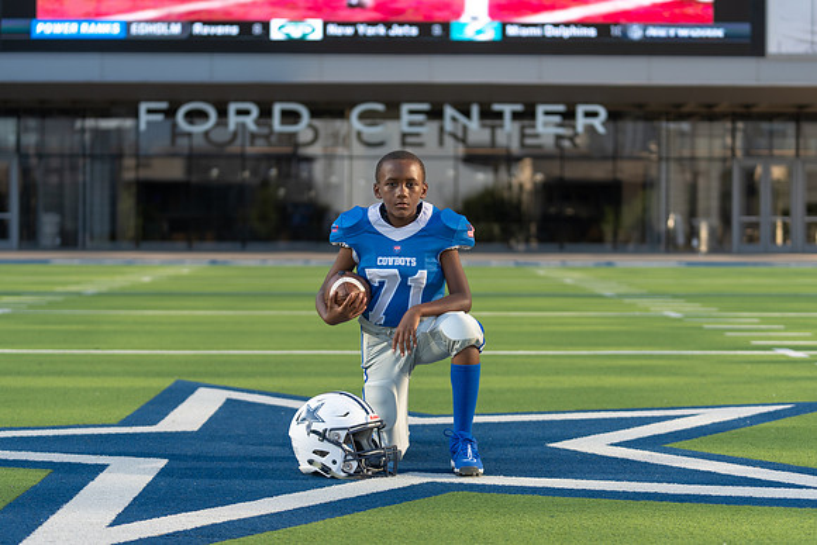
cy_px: 272
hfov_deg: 26.8
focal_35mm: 76
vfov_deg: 18.1
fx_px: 1716
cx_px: 408
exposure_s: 1/640
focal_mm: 71
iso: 100
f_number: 2.8
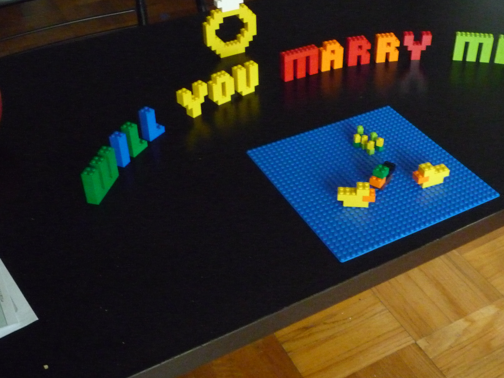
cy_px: 170
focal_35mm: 47
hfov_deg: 40.3
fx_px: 684
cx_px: 292
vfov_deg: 30.9
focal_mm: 6.3
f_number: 3.8
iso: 800
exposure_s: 1/8
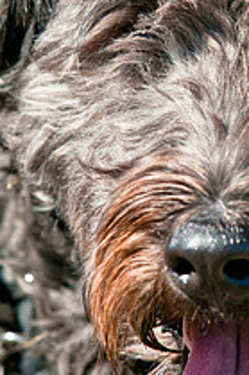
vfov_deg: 3.5
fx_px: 6204
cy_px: 97
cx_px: 205
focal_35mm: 597
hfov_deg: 2.3
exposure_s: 1/800
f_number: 5.6
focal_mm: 185
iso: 200
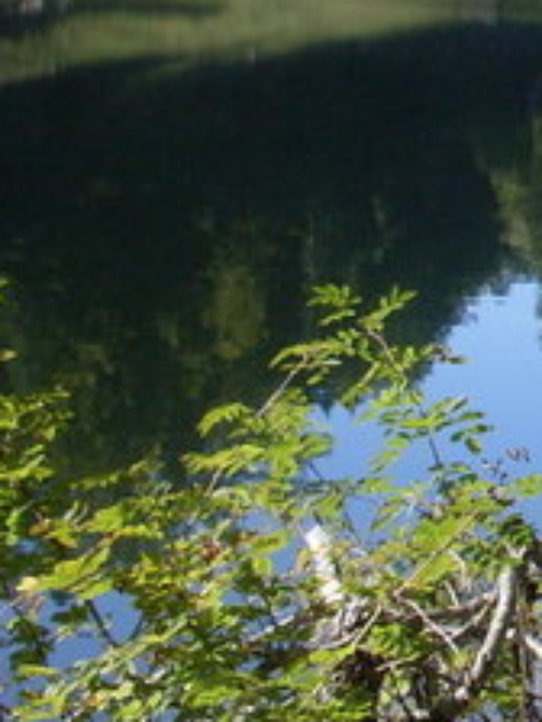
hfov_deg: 9.7
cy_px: 42
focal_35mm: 136
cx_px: 1261
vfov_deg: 14.3
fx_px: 2839
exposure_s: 1/90
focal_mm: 6.3
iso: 80
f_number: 8.4
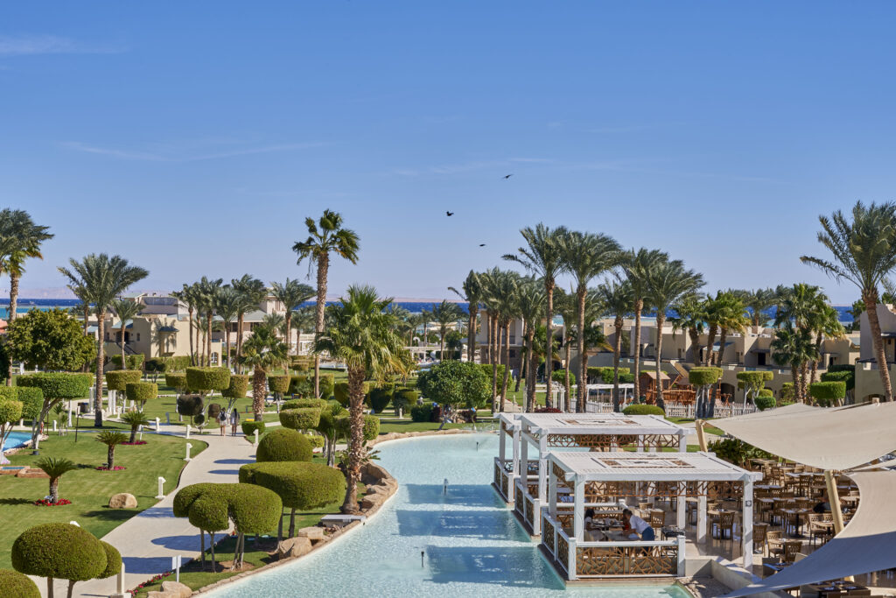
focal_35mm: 50
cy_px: 299
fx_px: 1245
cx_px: 448
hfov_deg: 39.6
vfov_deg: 27.0
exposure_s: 1/100
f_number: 16
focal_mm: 50
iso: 100
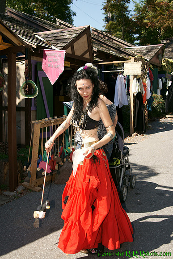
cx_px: 86
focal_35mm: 42
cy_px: 130
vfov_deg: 46.4
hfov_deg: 31.9
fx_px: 303
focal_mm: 28
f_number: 3.2
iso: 100
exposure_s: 1/1600
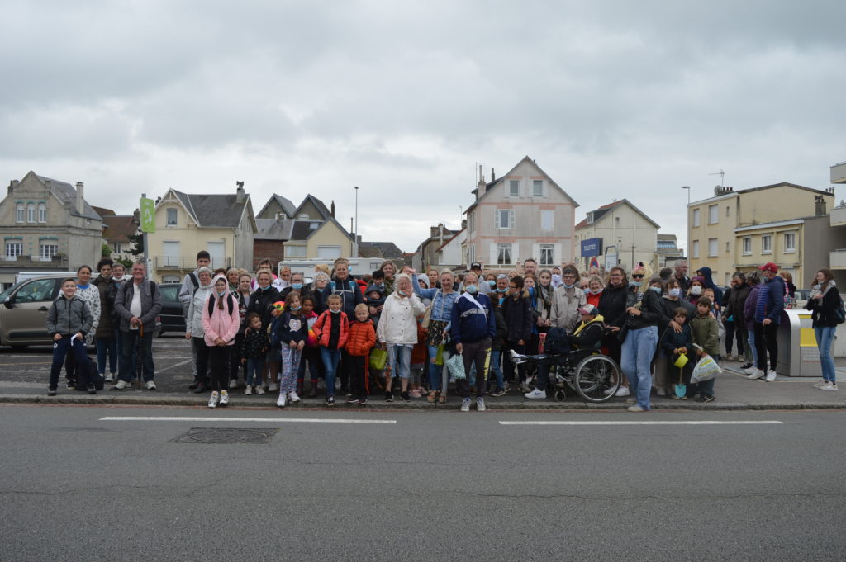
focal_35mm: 33
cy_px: 281
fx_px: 775
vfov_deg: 39.9
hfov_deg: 57.3
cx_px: 423
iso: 100
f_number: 6.3
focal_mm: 22
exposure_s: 1/160
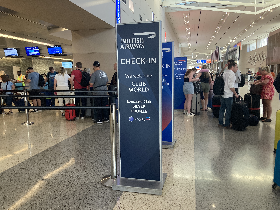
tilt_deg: -5.2
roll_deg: +0.9
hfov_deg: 63.4
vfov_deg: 49.7
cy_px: 105
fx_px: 226
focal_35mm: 28
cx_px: 140
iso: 250
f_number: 1.8
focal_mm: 3.99
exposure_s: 1/60
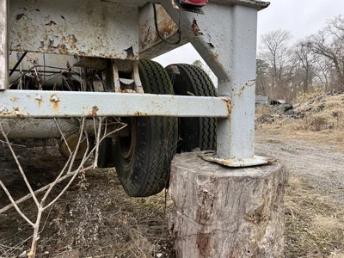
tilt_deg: -7.6
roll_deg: +2.4
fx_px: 258
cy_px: 129
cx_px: 172
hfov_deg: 67.3
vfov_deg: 53.1
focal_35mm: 26
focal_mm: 5.1
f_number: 1.6
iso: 50
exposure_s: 1/317
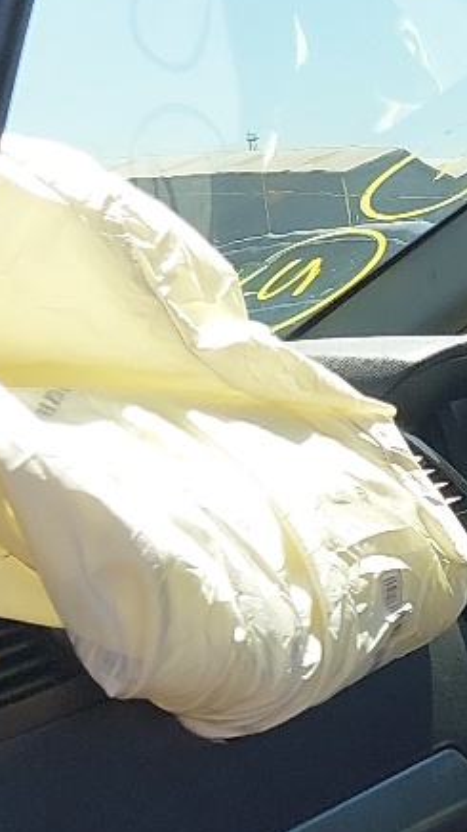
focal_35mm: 108
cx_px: 1144
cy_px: 630
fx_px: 2379
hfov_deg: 9.8
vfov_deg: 19.7
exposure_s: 1/345
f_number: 1.8
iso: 20
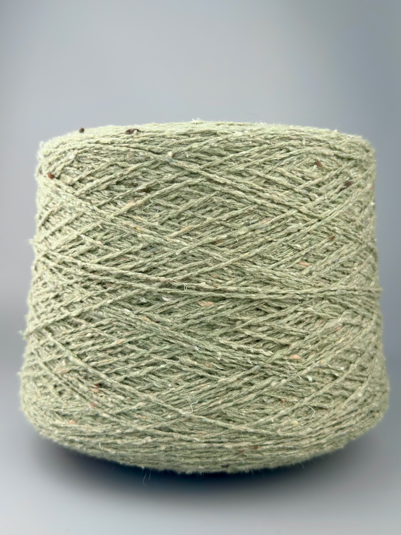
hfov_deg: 56.8
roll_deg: -0.8
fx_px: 371
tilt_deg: -3.8
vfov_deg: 71.6
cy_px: 268
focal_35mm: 24
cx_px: 200
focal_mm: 6.76
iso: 80
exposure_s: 1/769
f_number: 1.78
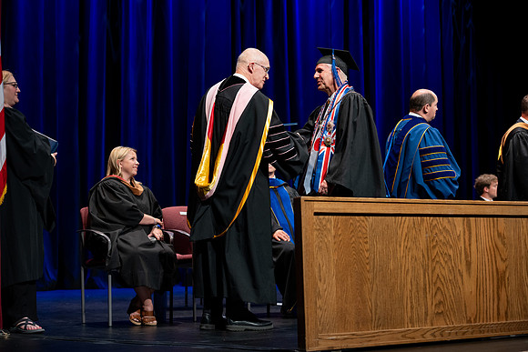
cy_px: 176
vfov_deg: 19.5
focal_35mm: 70
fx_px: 1027
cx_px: 264
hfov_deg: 28.8
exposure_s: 1/250
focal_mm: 70
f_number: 2.8
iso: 500
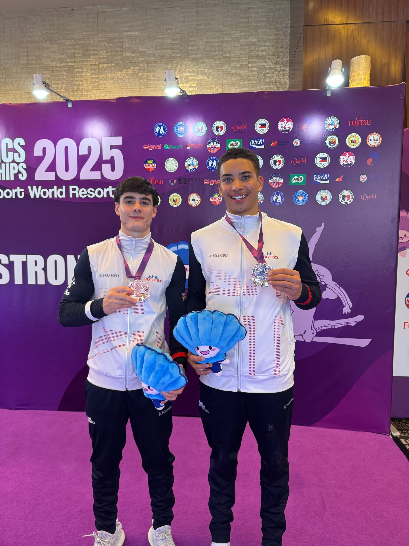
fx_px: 378
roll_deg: -0.1
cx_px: 204
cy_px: 273
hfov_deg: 56.8
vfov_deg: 71.6
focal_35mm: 24
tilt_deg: -4.7
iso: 200
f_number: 1.78
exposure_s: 1/60
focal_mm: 6.76
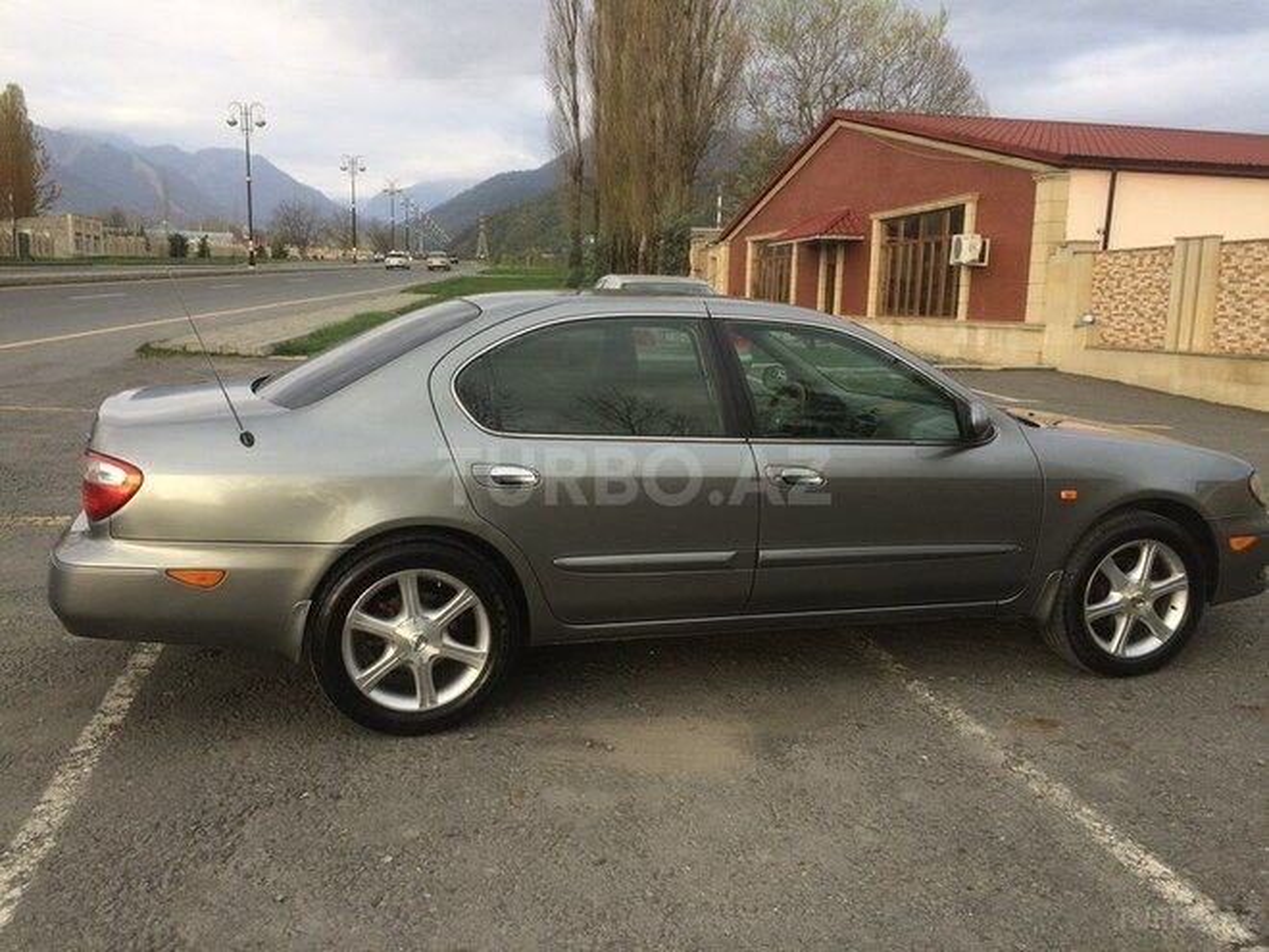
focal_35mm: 29
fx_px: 1063
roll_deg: -1.7
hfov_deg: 61.7
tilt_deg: -9.2
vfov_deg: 48.2
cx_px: 634
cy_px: 476
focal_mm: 4.15
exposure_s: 1/249
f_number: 2.2
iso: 32
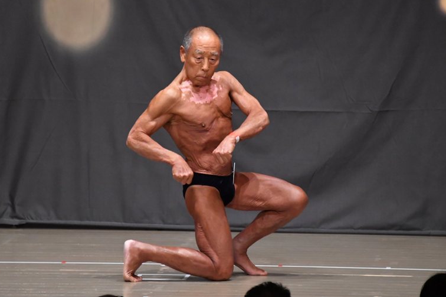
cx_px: 220
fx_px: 3999
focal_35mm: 323
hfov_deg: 6.4
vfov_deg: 4.2
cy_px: 145
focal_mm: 210
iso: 6400
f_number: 5.6
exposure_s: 1/400
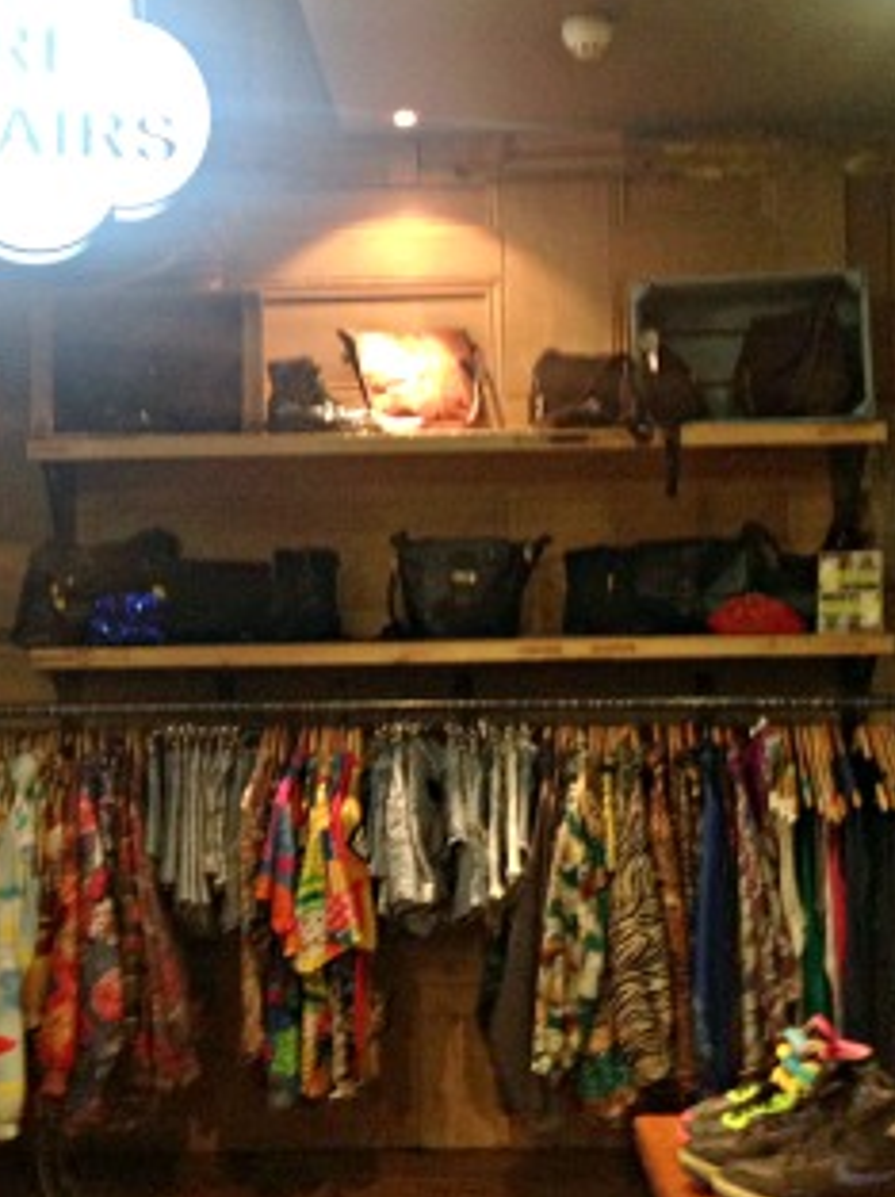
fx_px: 1969
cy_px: 449
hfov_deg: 25.6
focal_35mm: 57
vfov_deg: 33.7
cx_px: 356
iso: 200
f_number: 2.4
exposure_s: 1/20
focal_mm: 4.12
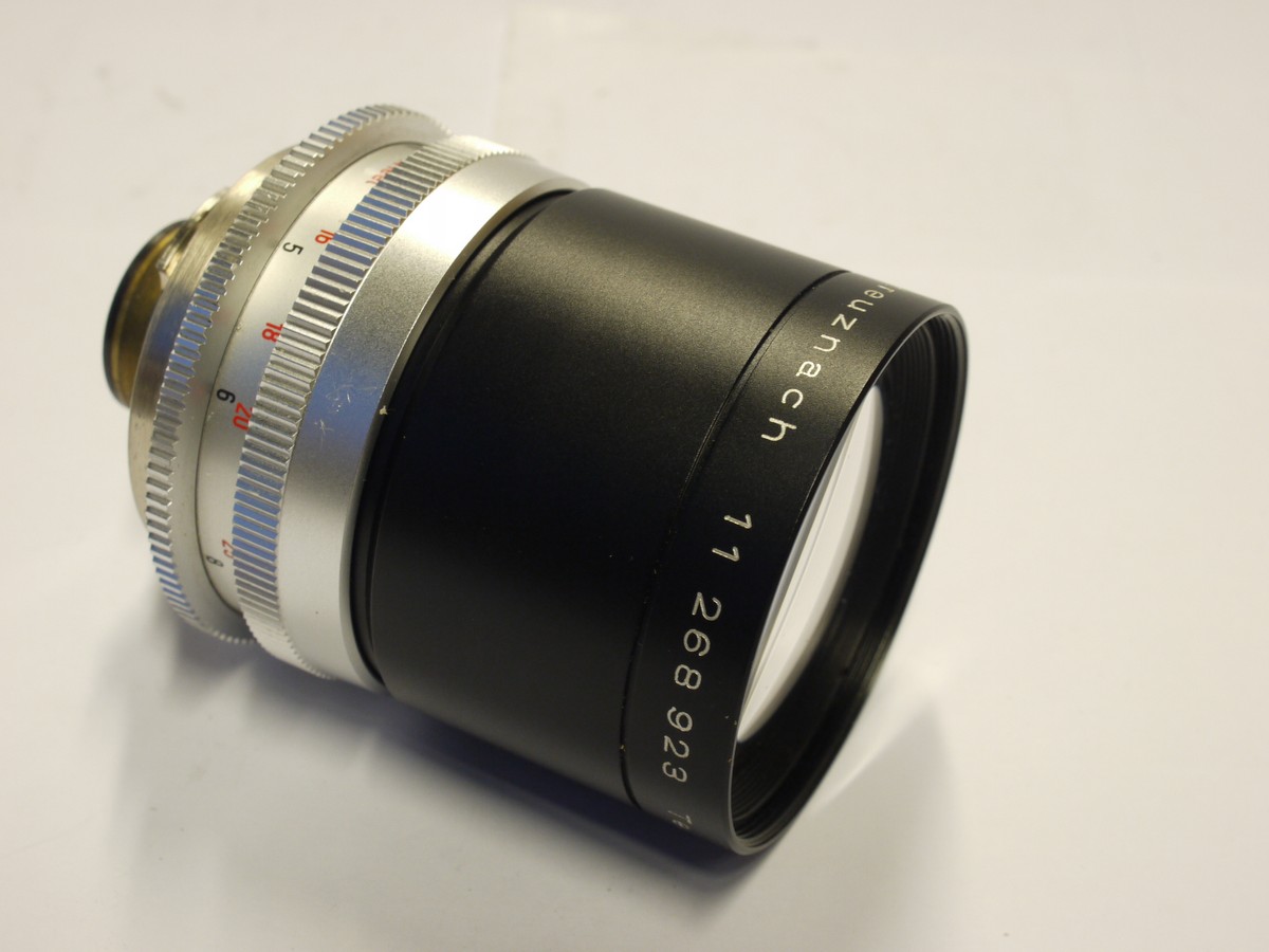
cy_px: 476
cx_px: 634
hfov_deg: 32.2
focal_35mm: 60
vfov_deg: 24.4
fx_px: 2200
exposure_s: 1/10
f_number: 10
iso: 400
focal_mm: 30
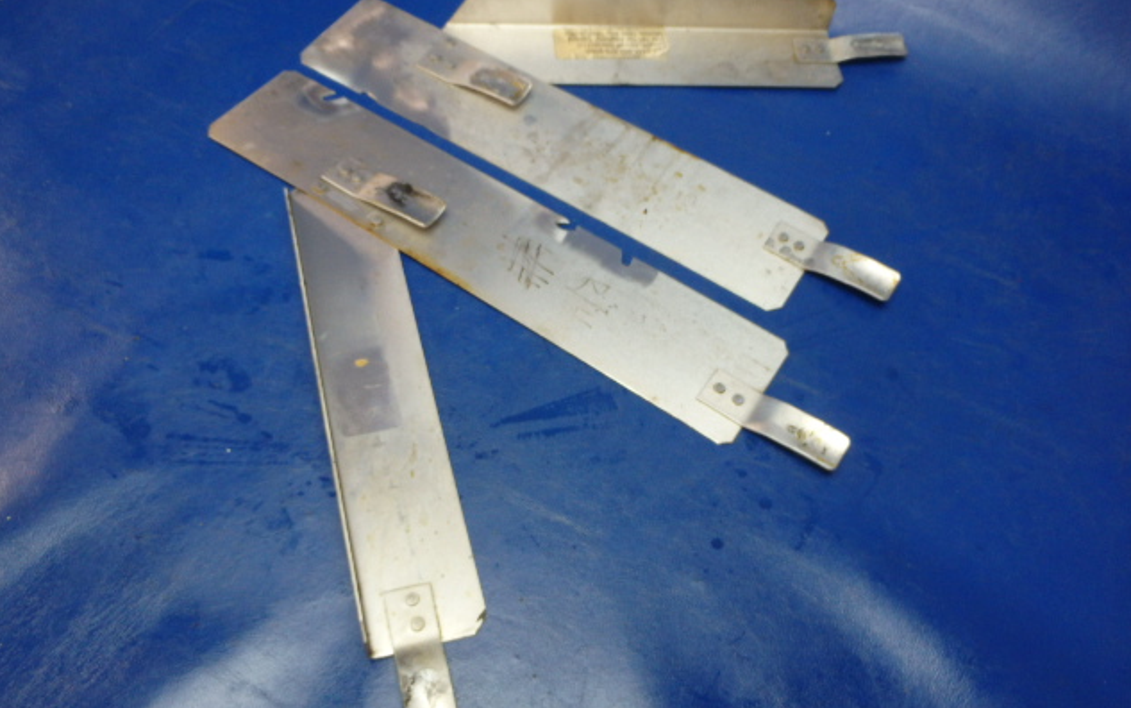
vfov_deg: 41.9
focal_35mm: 30
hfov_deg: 62.9
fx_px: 925
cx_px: 561
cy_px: 368
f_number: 3.9
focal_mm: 5
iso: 250
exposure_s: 1/30
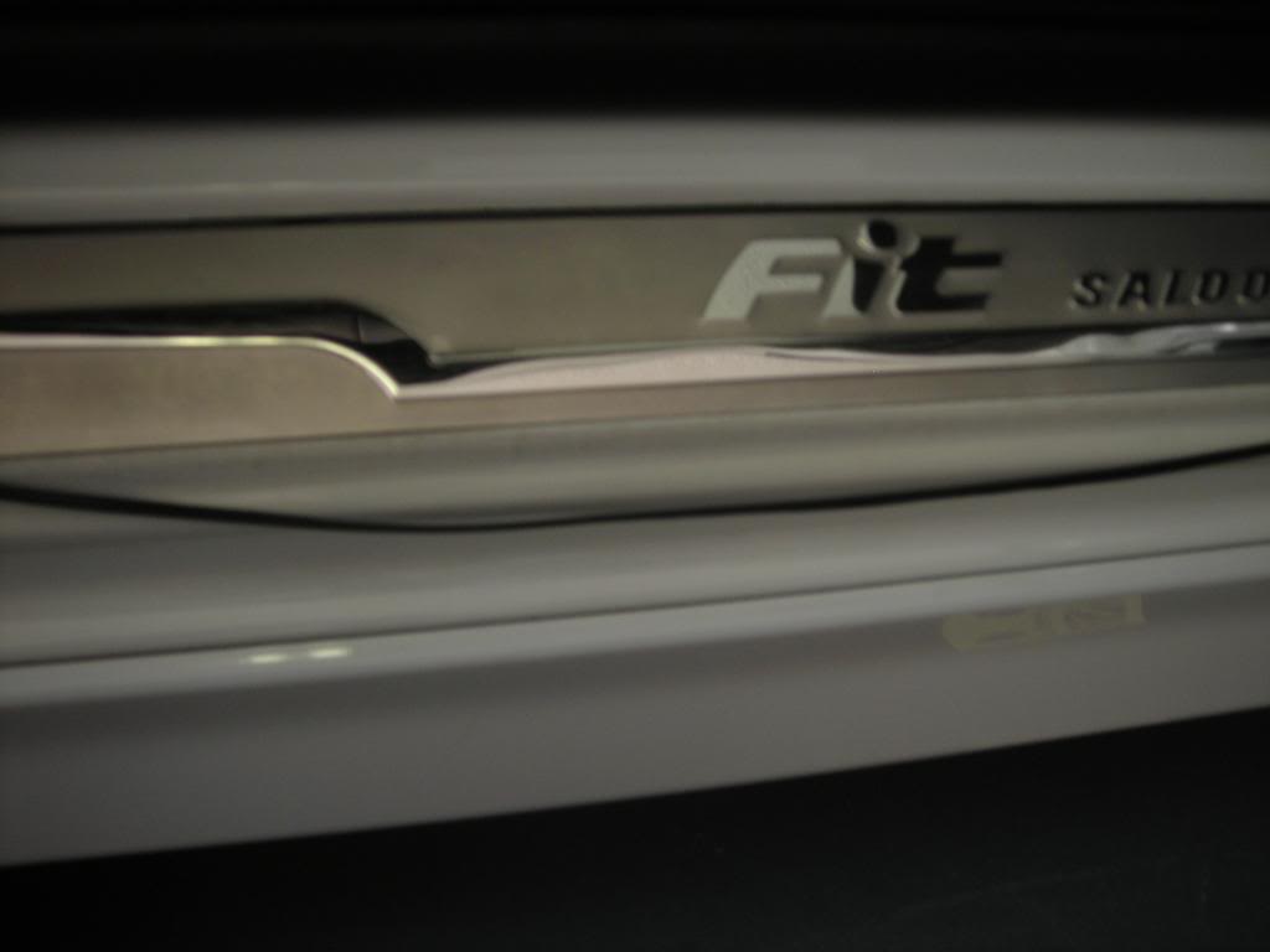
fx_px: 1394
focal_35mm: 38
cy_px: 476
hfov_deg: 49.0
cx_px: 635
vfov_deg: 37.7
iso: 83
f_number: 3.2
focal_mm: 6.3
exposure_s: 1/30.1
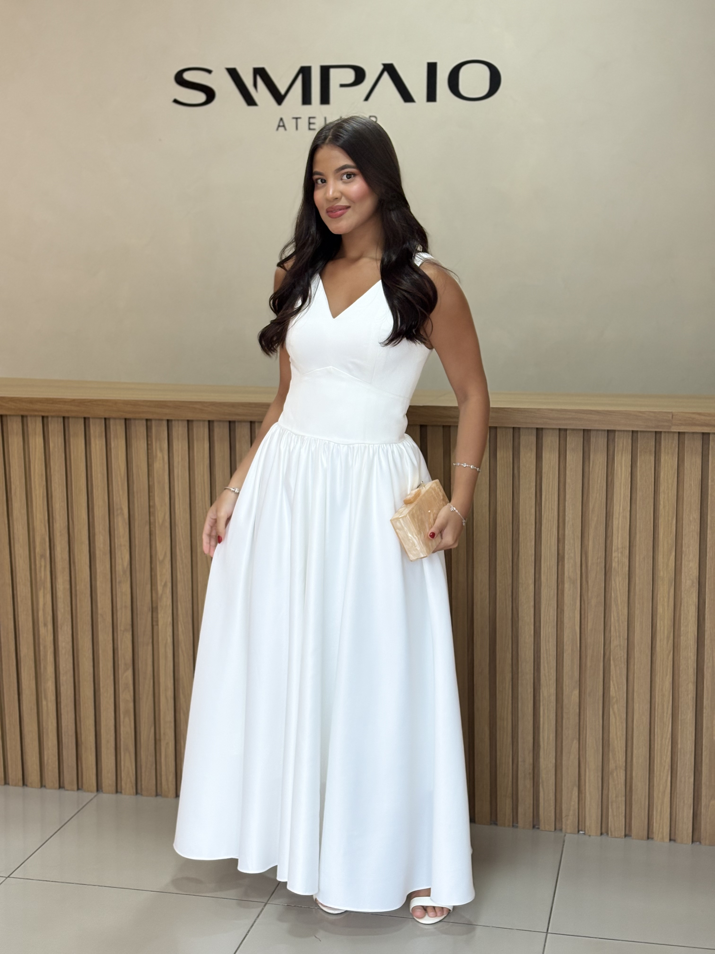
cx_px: 358
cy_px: 477
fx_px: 1432
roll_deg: -0.4
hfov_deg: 28.0
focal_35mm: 52
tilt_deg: -7.8
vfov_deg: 36.8
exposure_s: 1/120
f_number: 1.6
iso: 80
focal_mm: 5.96
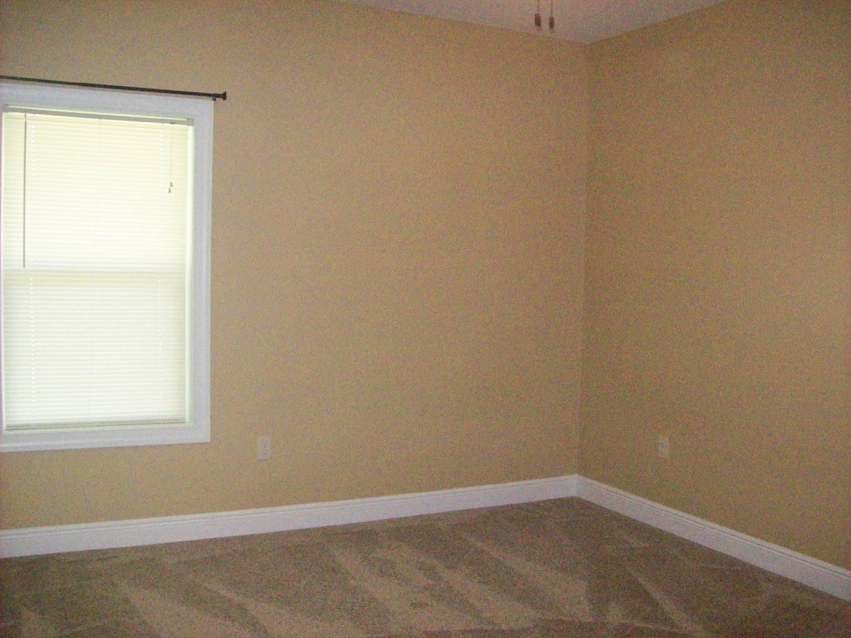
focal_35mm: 36
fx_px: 885
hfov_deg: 51.4
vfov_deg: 39.7
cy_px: 319
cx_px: 426
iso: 800
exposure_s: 1/128
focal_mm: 6
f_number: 2.7
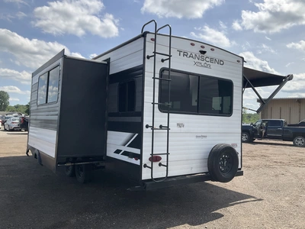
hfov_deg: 61.7
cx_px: 152
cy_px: 114
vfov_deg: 48.2
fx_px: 256
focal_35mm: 29
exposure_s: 1/2058
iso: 25
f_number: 1.8
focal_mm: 3
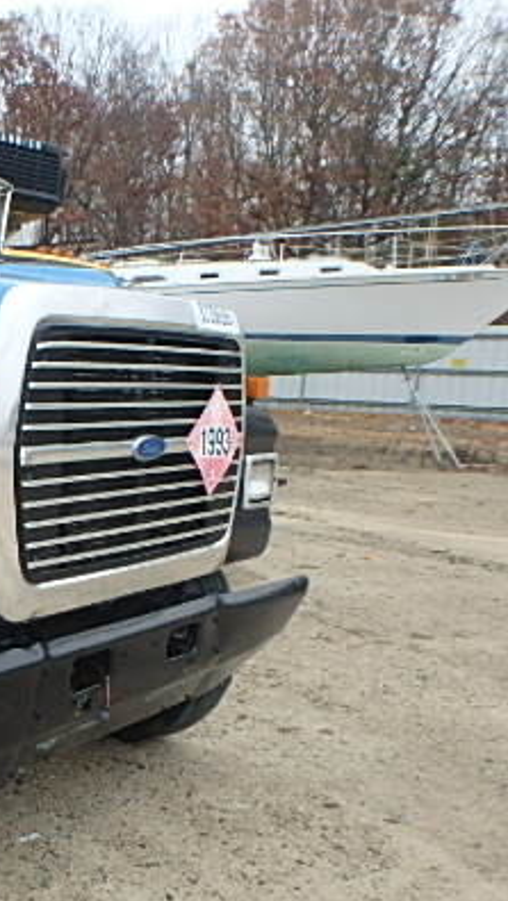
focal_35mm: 37
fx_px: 885
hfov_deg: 25.5
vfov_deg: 53.9
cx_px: -219
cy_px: 505
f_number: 3.5
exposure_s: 1/100
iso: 125
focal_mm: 3.7
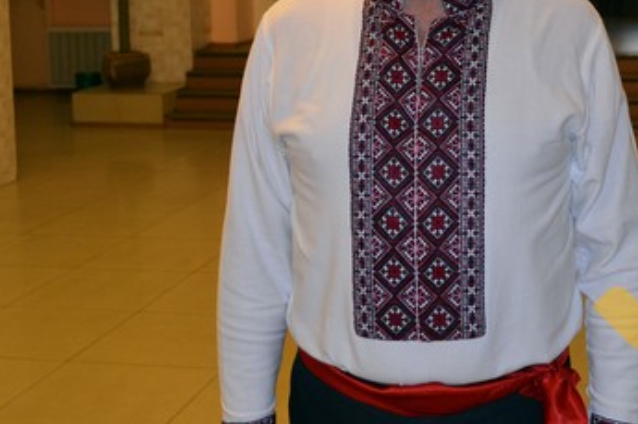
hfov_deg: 29.6
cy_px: 69
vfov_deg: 20.0
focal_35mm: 67
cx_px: 481
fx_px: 1186
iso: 900
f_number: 3.8
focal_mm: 22
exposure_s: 1/60
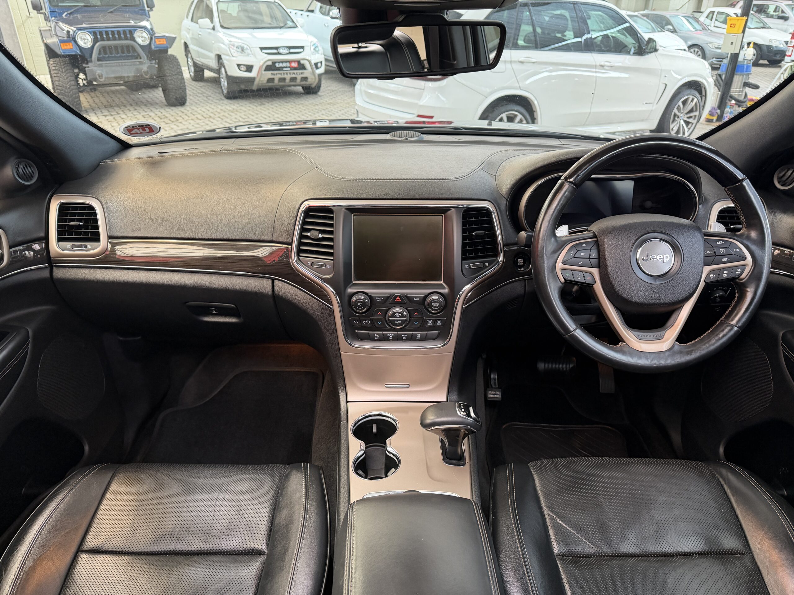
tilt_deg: -28.6
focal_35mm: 24
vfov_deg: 56.8
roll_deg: +0.1
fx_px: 550
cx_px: 397
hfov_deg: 71.6
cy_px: 298
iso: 250
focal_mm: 6.76
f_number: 1.78
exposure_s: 1/50
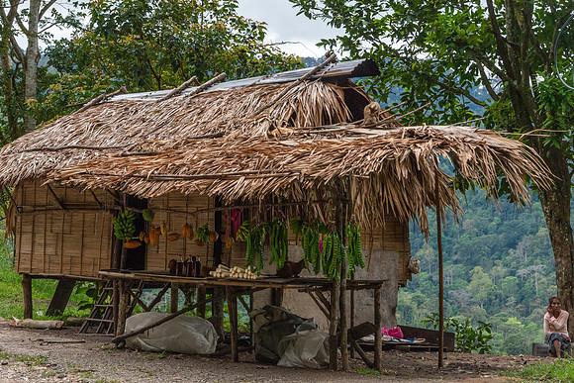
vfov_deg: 17.0
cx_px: 280
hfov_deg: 25.2
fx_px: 1284
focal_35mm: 81
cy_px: 193
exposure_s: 1/1000
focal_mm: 78
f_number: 11
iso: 2500
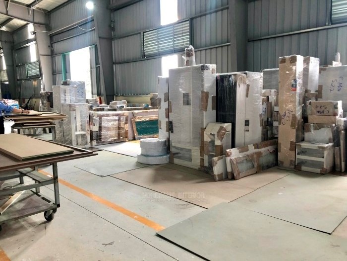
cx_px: 174
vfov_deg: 49.7
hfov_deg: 63.4
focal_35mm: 28
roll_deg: +1.1
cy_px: 130
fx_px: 281
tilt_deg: -6.0
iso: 20
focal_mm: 4
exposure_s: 1/33
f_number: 1.8
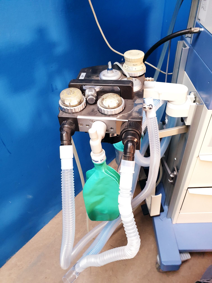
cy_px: 142
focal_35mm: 26
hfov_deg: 53.1
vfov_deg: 67.3
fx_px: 212
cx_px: 106
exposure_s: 1/50
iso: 250
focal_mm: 4.3
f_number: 2.4
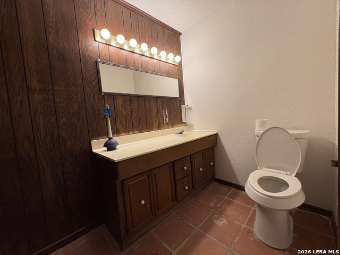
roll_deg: +4.5
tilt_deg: -3.9
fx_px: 138
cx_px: 170
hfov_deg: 102.1
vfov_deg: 85.7
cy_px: 128
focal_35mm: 14
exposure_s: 1/60
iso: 125
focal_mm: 2.22
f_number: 2.2
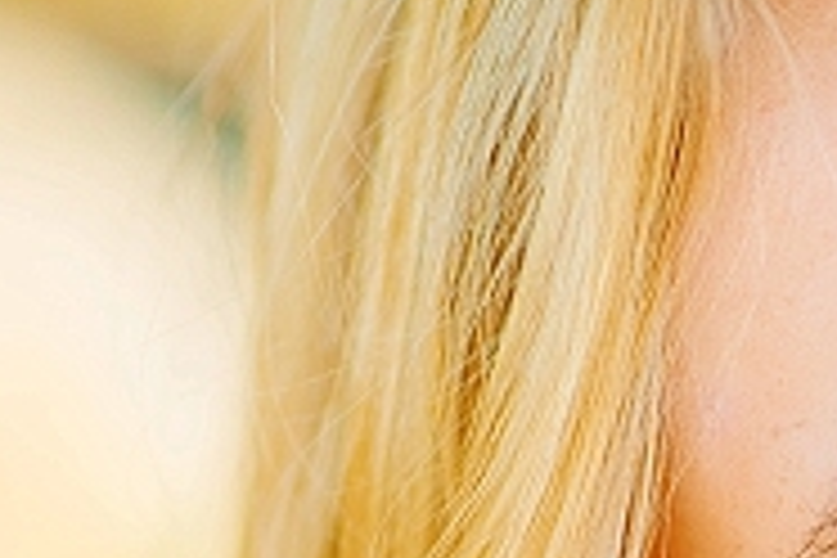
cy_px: 713
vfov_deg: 3.9
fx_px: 8160
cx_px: 1148
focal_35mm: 351
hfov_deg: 5.8
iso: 200
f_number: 2.2
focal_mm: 85
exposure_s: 1/320
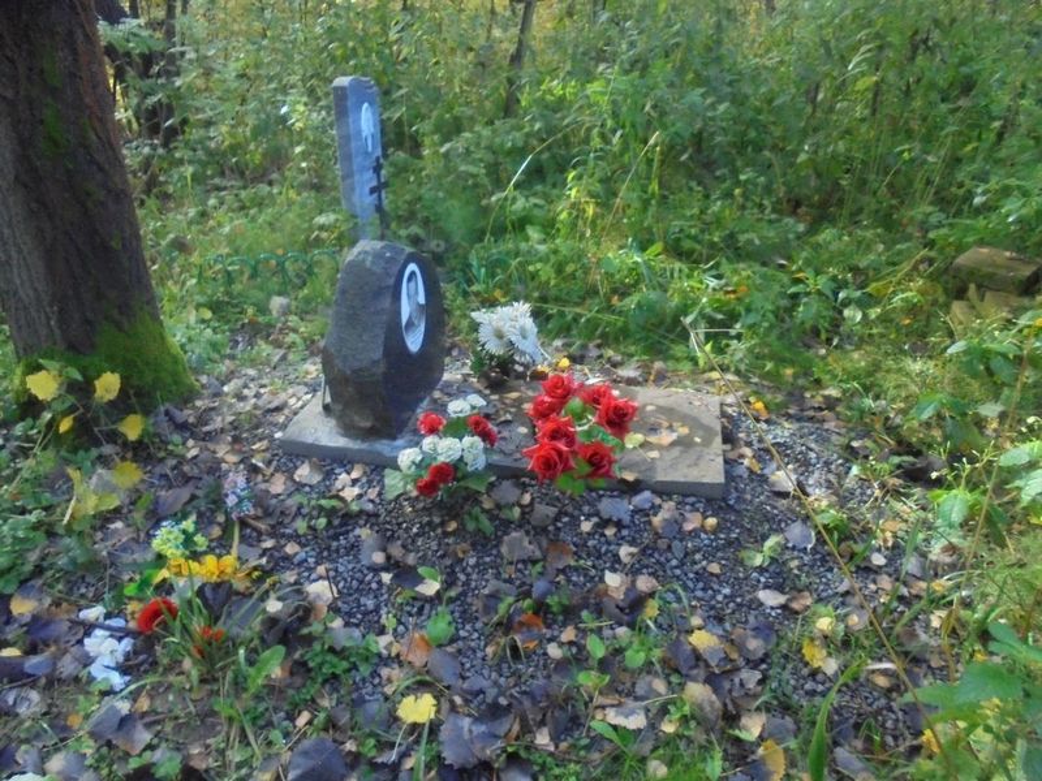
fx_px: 783
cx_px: 521
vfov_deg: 53.1
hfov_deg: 67.3
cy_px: 390
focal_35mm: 26
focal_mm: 4.6
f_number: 3.5
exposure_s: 1/125
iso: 500
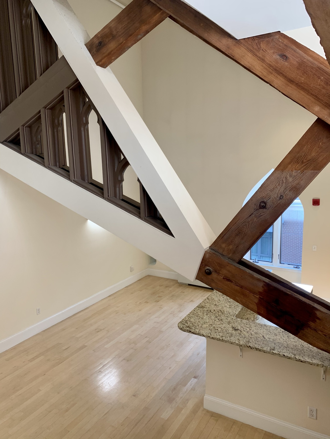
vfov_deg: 67.3
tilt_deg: -7.4
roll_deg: +0.5
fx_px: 330
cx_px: 165
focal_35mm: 26
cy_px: 220
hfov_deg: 53.1
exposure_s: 1/60
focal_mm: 4.25
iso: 50
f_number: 1.8
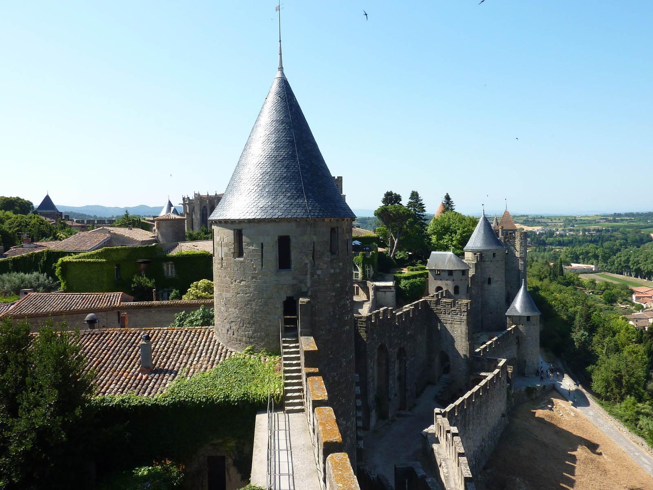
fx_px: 472
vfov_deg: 54.9
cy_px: 245
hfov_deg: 69.4
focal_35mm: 25
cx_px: 326
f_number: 4
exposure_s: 1/400
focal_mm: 4.1
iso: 80
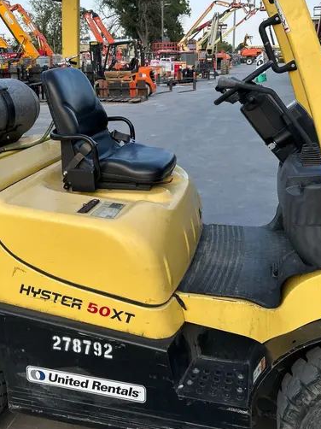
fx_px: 470
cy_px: 153
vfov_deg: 48.4
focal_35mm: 38
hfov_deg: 37.5
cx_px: 125
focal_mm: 5.7
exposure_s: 1/1295
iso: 50
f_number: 1.5
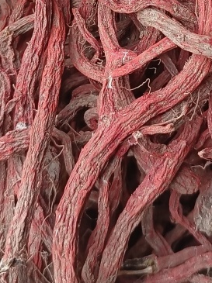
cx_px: 168
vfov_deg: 23.5
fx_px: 646
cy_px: -13
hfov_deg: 18.5
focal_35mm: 79
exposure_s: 1/100
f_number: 1.9
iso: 261
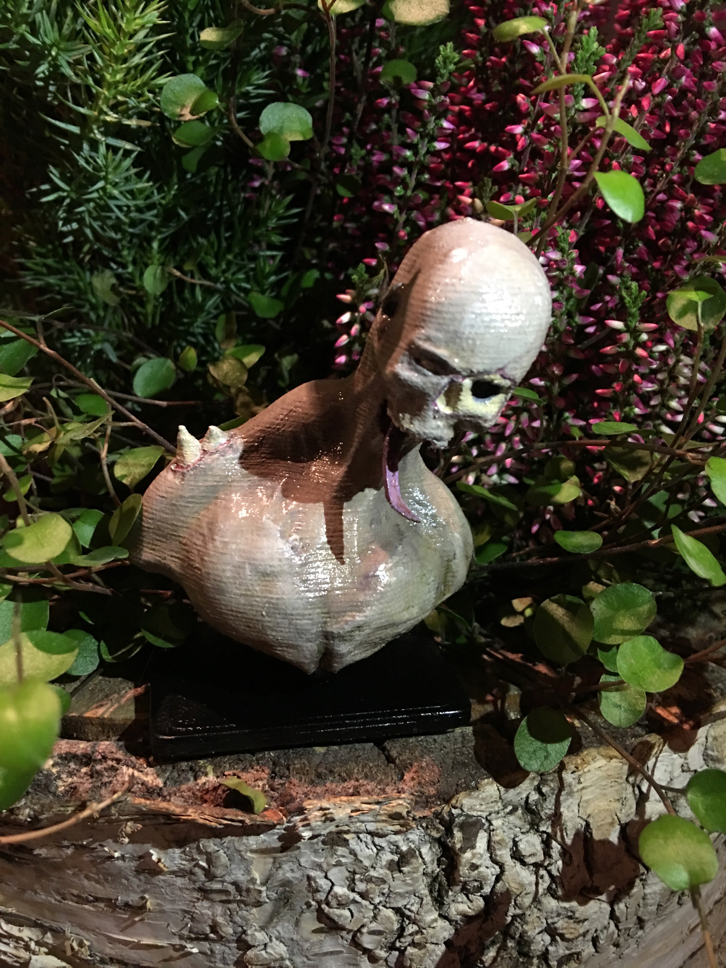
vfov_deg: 61.7
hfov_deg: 48.2
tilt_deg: -18.2
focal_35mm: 29
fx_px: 811
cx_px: 363
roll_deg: -0.1
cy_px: 484
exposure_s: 1/10
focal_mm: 4.15
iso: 80
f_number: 2.2
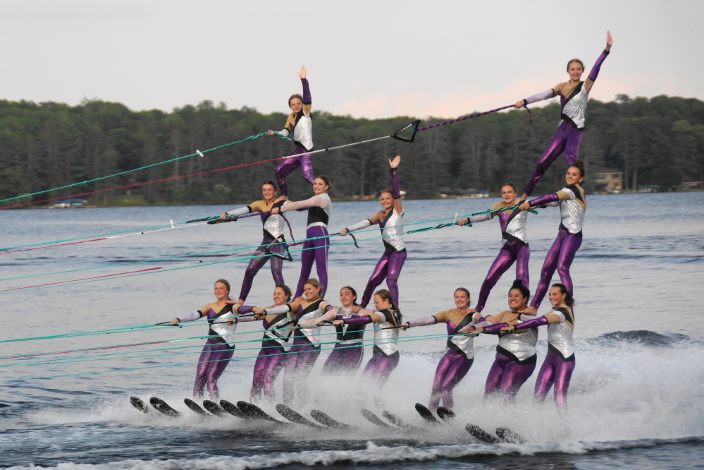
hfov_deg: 13.7
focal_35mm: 150
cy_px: 235
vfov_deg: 9.1
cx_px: 352
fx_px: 2933
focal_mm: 100
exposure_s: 1/160
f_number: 5.6
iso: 160
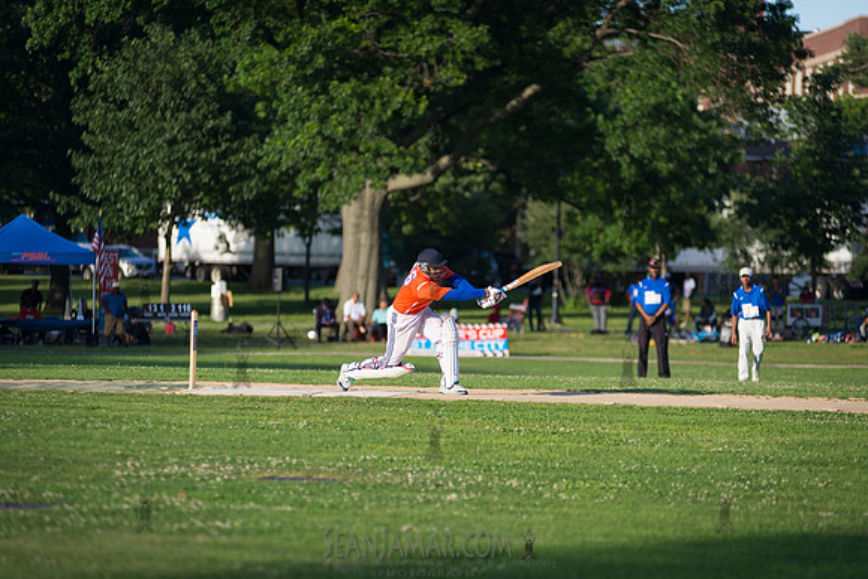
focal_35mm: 170
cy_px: 290
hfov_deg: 12.1
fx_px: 4100
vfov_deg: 8.1
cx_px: 434
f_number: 2.8
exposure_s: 1/1600
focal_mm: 170
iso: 200
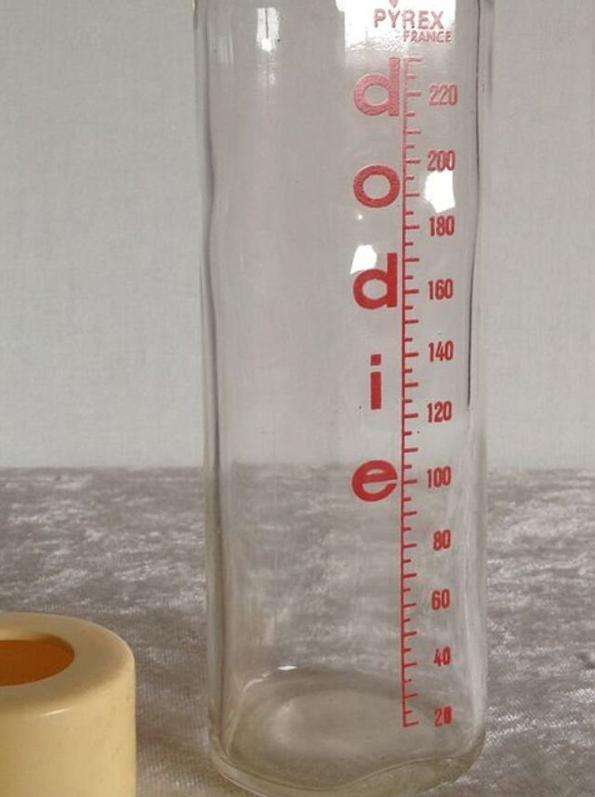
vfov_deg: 34.9
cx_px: 211
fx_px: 1264
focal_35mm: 55
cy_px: 319
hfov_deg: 26.4
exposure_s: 1/60
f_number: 2.4
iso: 64
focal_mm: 4.28
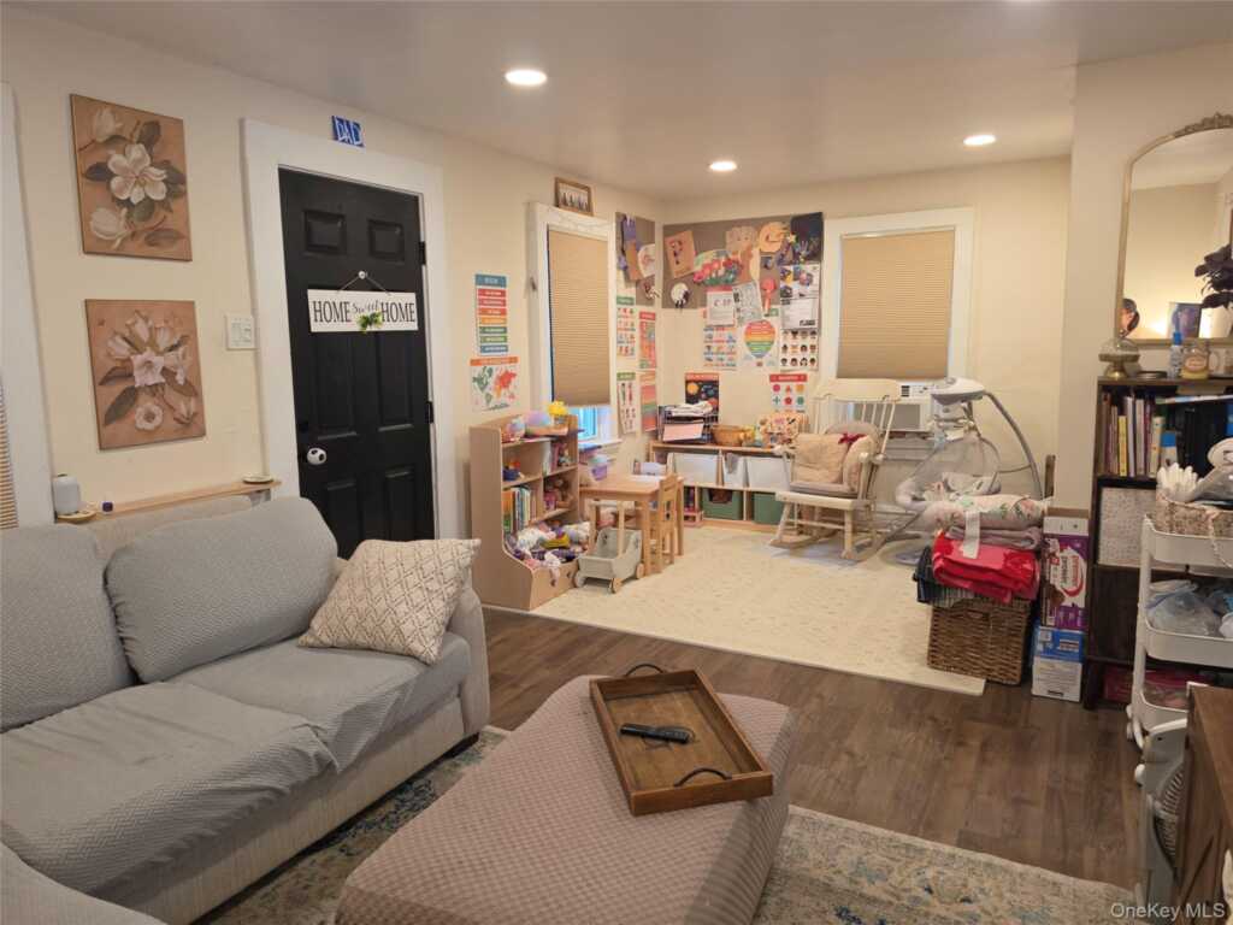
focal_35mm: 23
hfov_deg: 73.9
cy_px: 462
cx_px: 616
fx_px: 819
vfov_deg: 58.9
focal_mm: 6.5
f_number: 1.4
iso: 200
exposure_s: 1/120
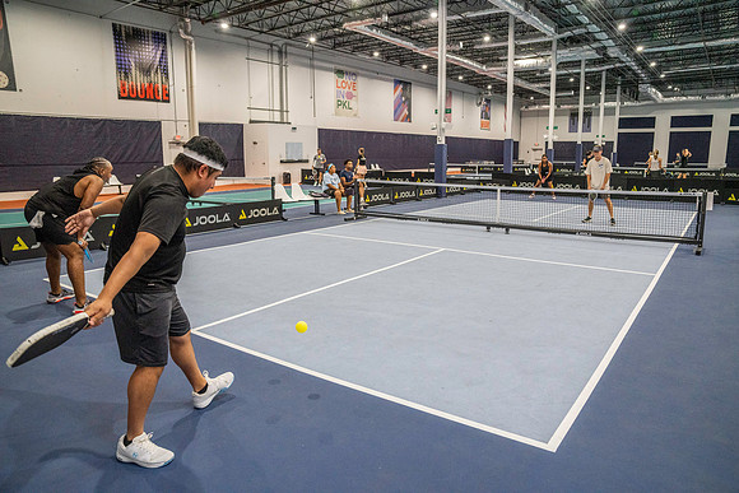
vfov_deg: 53.2
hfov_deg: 73.7
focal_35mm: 24
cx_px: 370
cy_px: 246
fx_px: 493
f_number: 4
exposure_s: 1/640
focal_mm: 24
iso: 5000
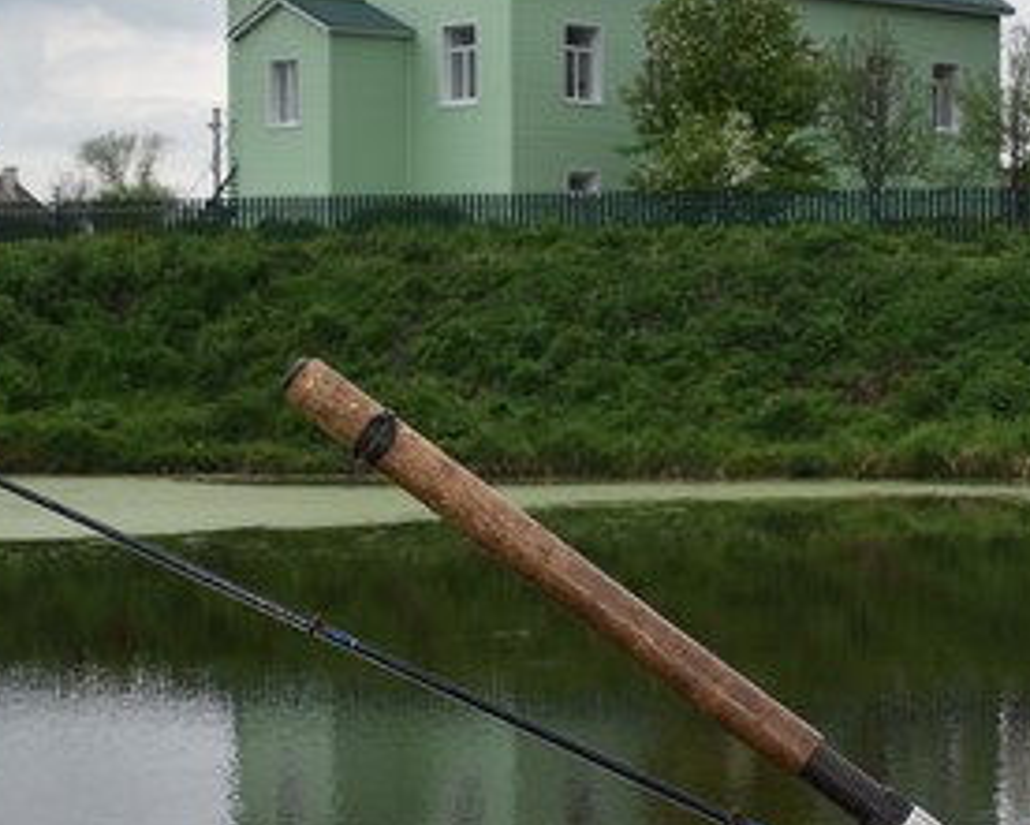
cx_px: 735
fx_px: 3110
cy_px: 532
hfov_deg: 18.7
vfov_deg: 15.1
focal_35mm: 102
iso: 100
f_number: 8
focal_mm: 20
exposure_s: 1/200
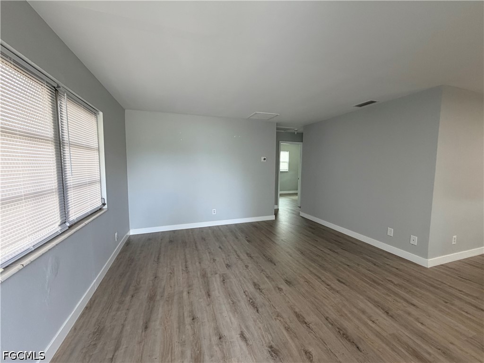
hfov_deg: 102.1
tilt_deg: -5.0
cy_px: 182
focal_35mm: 14
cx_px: 242
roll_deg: +0.1
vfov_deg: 85.7
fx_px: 196
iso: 200
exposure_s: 1/60
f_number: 2.2
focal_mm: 2.22
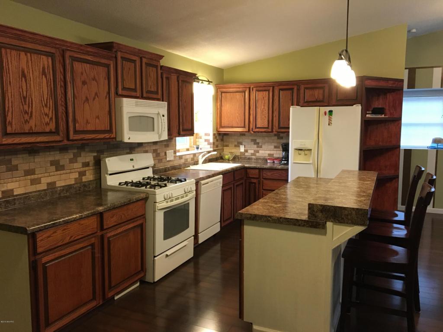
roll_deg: -0.4
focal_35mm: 29
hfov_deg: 61.7
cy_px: 166
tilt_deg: -7.2
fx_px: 371
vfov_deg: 48.2
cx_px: 222
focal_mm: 4.15
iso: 160
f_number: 2.2
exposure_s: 1/30
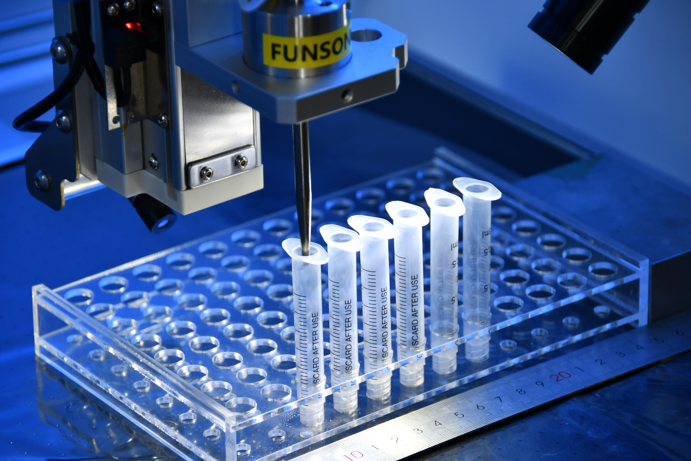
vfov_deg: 6.1
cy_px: 230
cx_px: 346
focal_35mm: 225
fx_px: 4318
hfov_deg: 9.1
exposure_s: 1/100
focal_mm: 150
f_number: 5.6
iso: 400
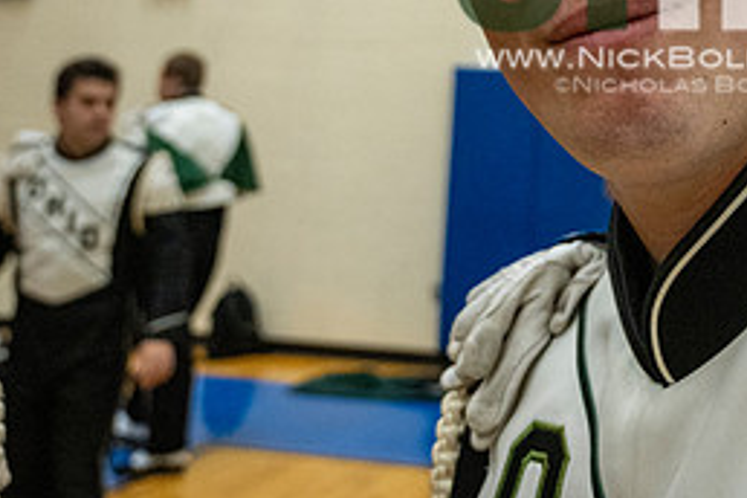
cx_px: 675
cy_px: -45
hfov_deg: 34.7
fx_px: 1120
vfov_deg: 23.6
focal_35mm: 54
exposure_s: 1/800
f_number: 4
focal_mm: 24
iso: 8000
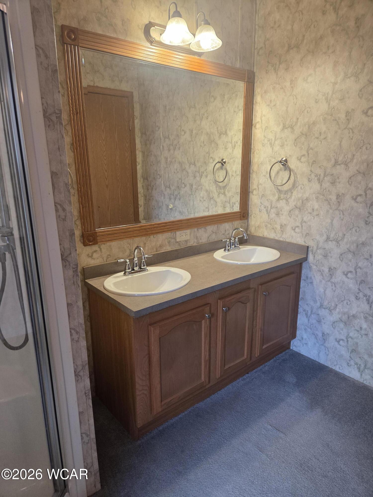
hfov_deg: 58.9
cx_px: 186
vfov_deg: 73.9
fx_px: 330
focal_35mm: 23
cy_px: 248
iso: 250
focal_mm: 5.4
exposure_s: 1/120
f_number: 1.8
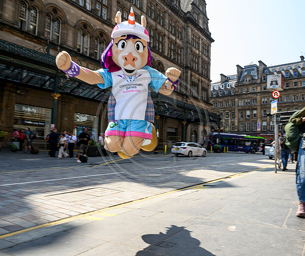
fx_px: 256
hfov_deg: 60.8
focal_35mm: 28
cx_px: 192
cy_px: 128
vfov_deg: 53.1
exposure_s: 1/200
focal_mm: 24
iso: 250
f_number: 8
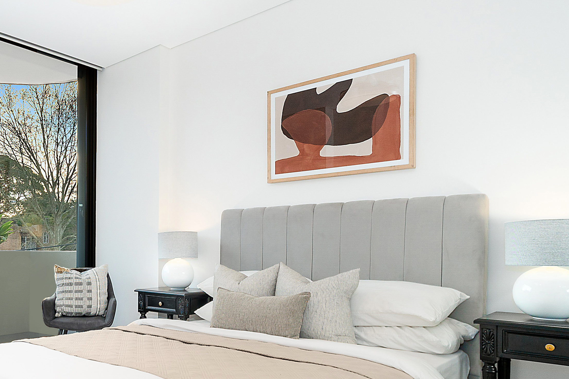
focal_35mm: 30
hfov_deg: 56.8
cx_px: 103
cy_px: 248
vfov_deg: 43.1
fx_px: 474
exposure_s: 1/200
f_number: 11
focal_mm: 16
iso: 400
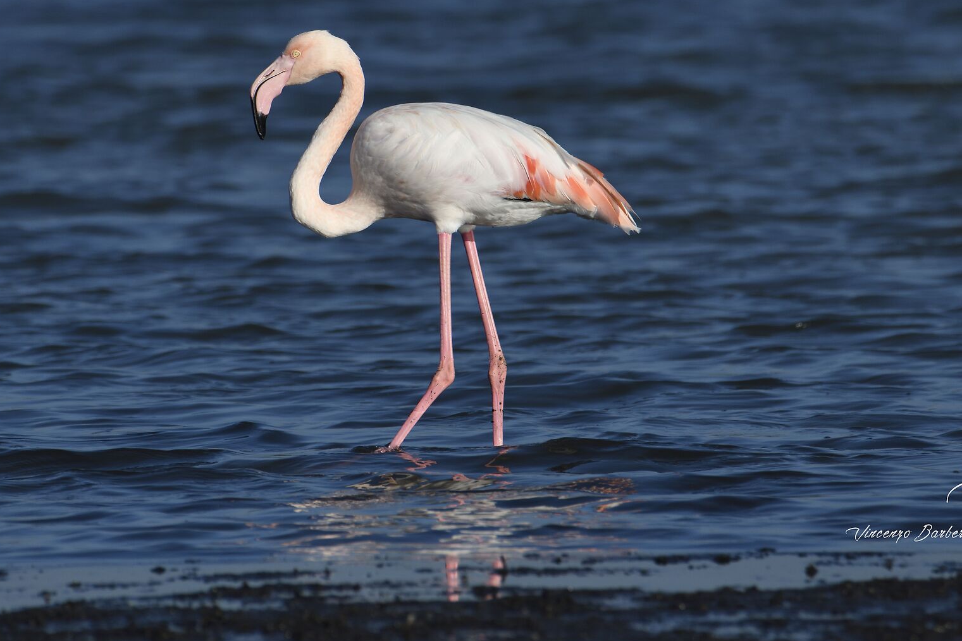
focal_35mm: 947
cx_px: 365
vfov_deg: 1.5
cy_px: 169
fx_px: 25304
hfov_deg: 2.2
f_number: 8
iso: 400
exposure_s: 1/2500
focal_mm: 600
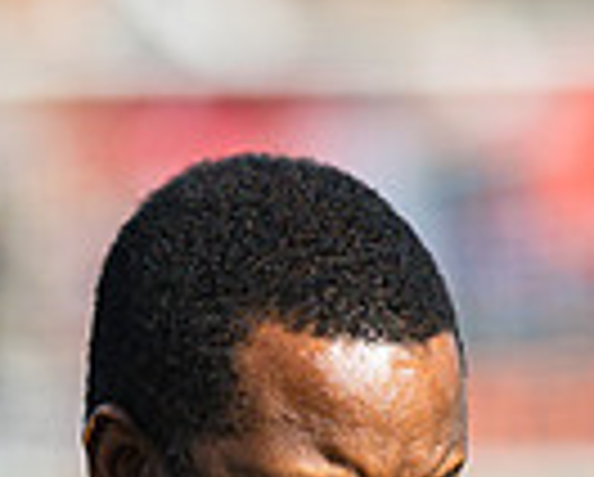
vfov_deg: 1.4
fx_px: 19015
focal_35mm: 1080
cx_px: 204
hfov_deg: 1.8
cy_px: 765
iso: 80
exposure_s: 1/2000
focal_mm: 135
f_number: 1.8
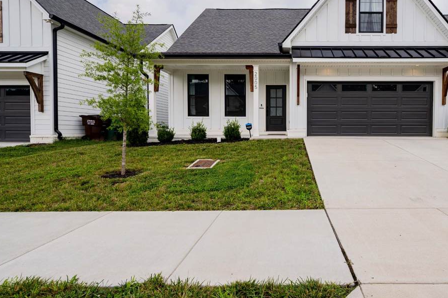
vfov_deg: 61.8
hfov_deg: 81.8
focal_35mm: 20
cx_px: 290
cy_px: 136
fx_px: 249
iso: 100
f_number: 6.3
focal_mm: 14
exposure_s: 1/160
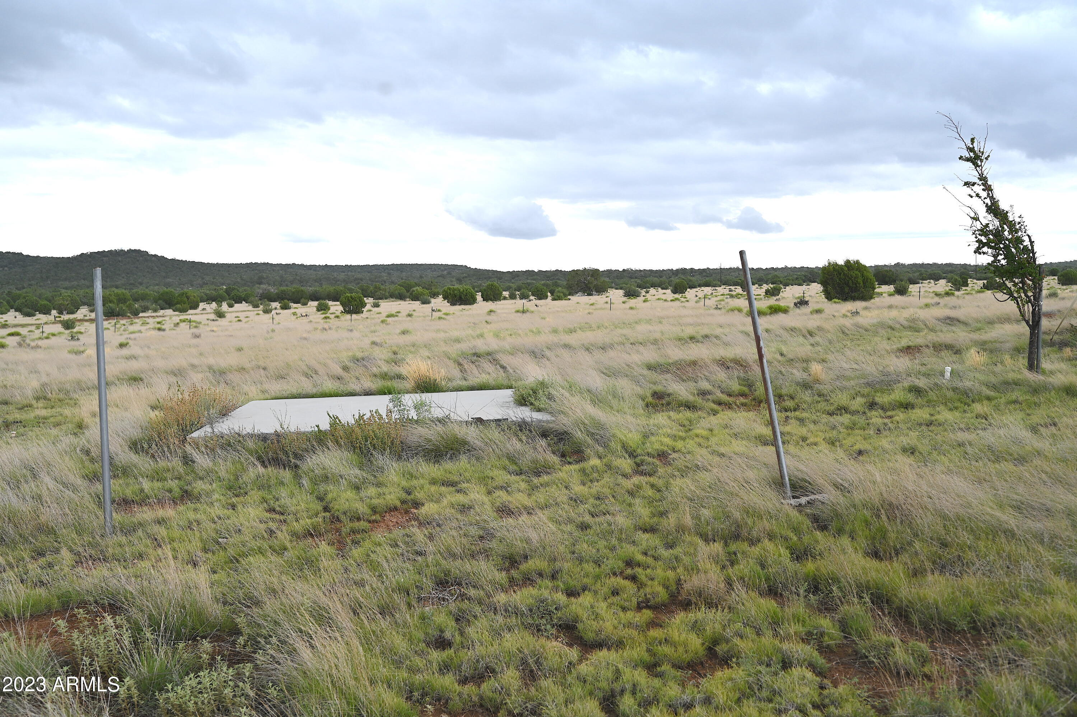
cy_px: 358
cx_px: 538
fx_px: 897
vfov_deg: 43.6
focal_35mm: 30
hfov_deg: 62.0
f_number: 5.6
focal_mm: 30
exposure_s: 1/250
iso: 125
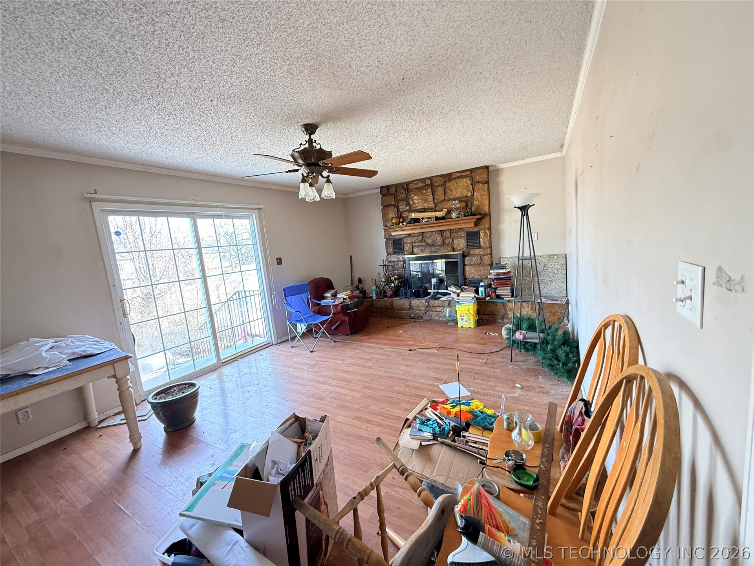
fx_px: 305
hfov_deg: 102.1
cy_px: 283
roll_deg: +5.4
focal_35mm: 14
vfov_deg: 85.7
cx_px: 377
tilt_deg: -5.8
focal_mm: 2.22
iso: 320
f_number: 2.2
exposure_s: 1/61
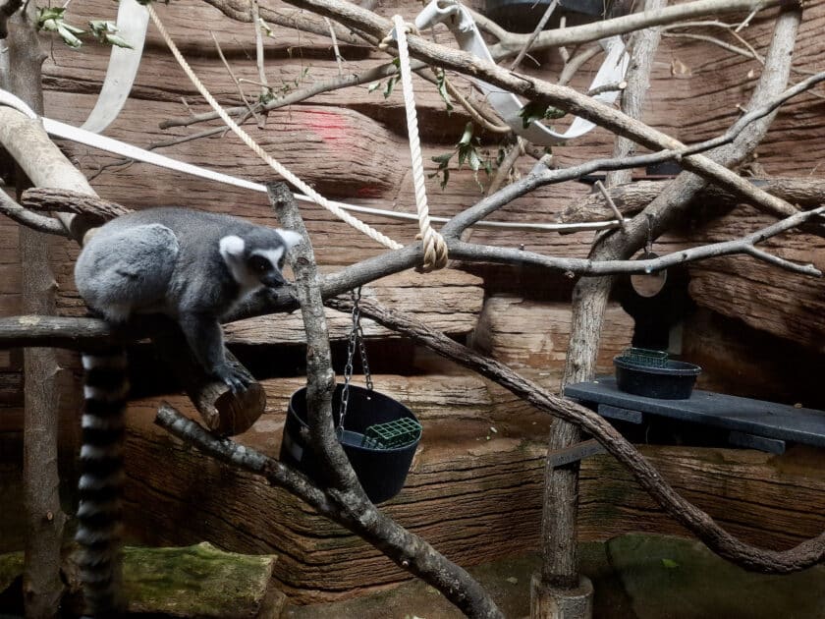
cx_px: 412
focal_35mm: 24
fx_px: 572
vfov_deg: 56.8
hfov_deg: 71.6
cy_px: 310
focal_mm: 5.23
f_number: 1.8
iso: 500
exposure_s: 1/24
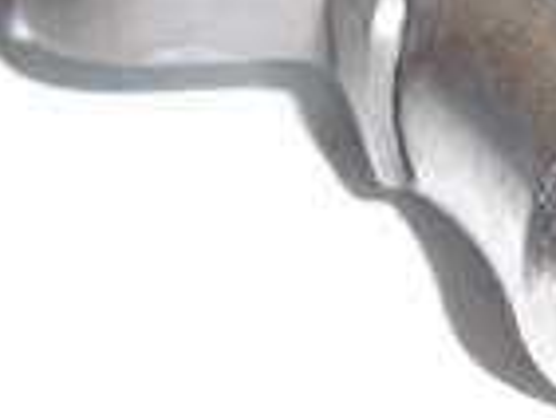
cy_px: 128
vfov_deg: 23.5
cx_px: 339
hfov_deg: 31.1
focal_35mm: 62
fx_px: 997
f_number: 3.1
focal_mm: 4.5
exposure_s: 1/60
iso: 100
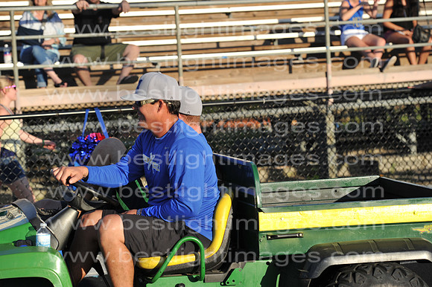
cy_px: 144
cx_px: 216
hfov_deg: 16.8
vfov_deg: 11.2
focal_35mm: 122
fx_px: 1463
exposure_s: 1/1600
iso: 400
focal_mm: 122
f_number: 5
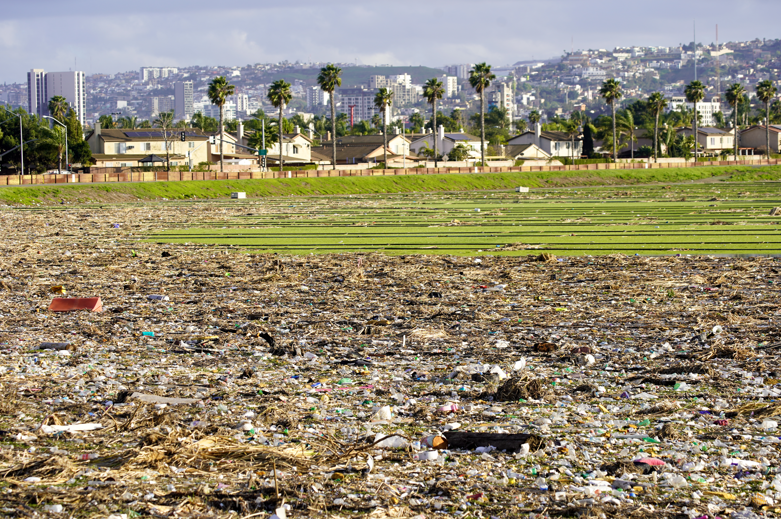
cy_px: 260
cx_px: 390
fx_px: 3815
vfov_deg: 7.8
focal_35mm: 176
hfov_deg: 11.7
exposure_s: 1/250
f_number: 6.3
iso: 100
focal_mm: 176
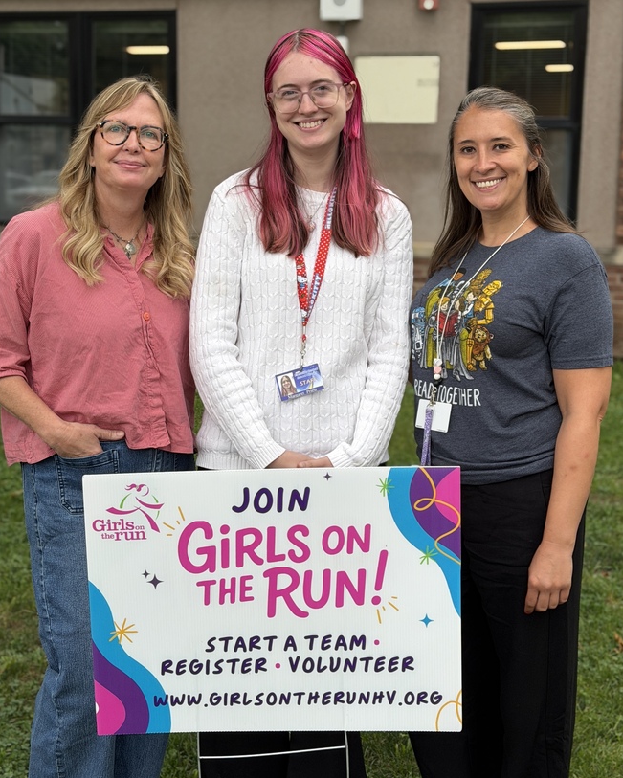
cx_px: 313
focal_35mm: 59
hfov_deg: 25.8
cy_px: 351
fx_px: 1359
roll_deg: -1.7
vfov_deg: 31.9
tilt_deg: -6.9
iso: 64
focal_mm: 6.76
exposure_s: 1/472
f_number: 1.78
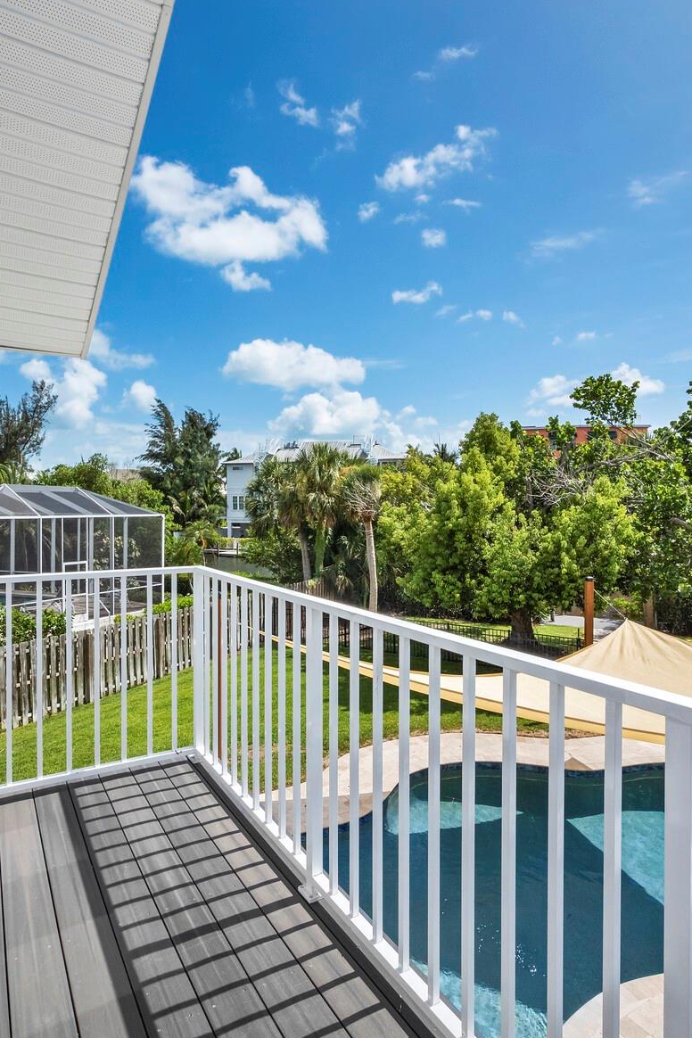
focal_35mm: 20
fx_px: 577
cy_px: 513
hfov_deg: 61.8
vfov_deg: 84.0
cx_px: 307
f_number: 11
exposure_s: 1/800
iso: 400
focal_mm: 7
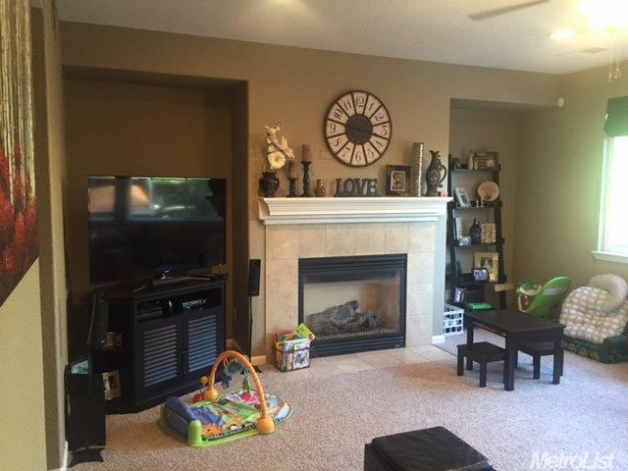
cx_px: 314
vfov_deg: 48.2
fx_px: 526
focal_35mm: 29
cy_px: 236
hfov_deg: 61.7
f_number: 2.2
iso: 200
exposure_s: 1/30
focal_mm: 4.15
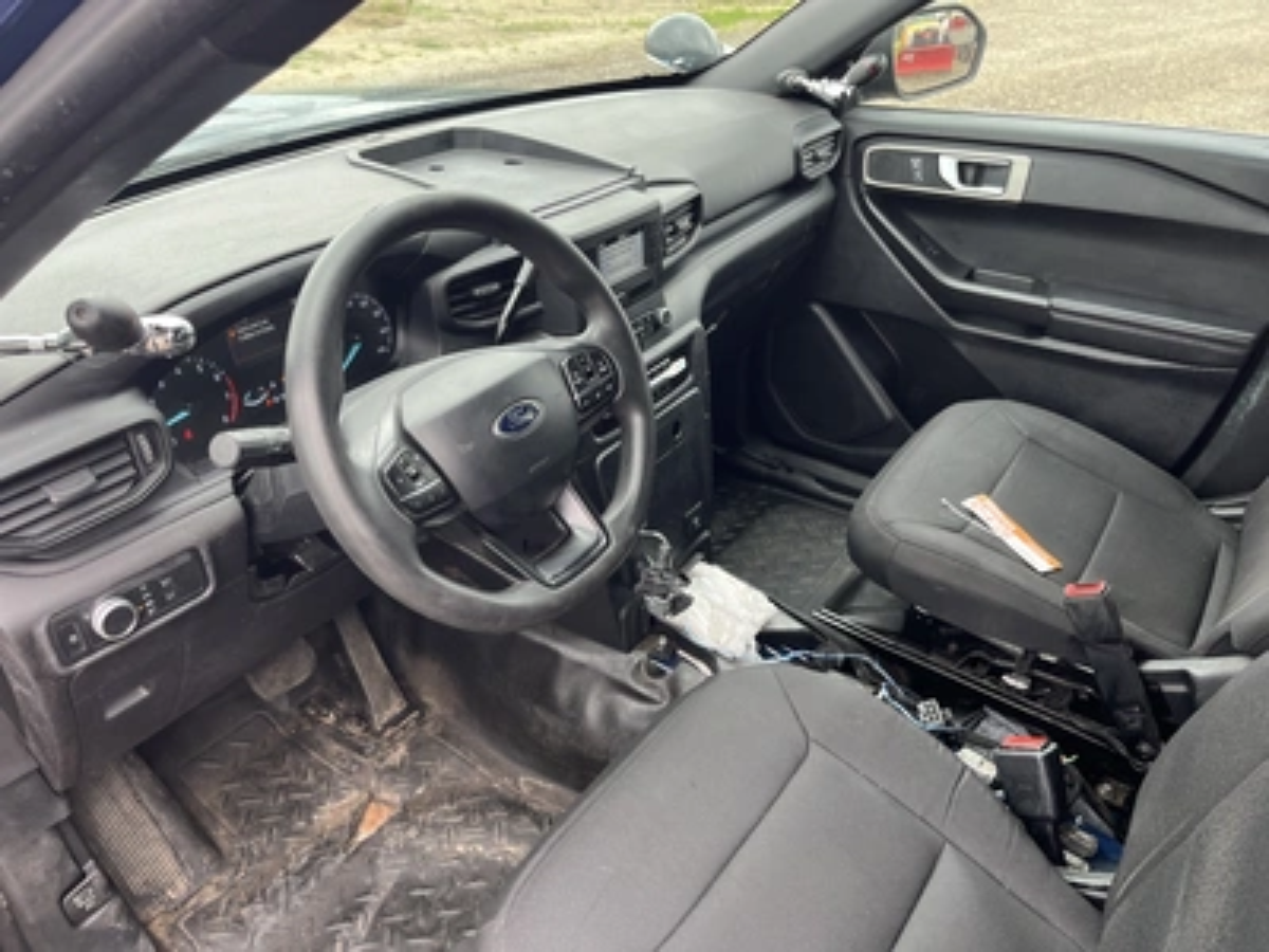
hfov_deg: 67.3
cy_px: 476
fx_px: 953
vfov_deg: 53.1
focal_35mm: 26
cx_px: 634
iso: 32
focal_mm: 5.1
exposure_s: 1/122
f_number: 1.6
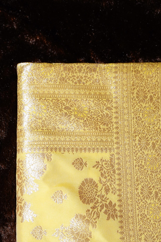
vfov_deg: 20.0
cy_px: 154
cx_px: 105
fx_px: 684
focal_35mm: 102
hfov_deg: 13.4
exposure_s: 1/200
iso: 250
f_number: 2.8
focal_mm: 48.7
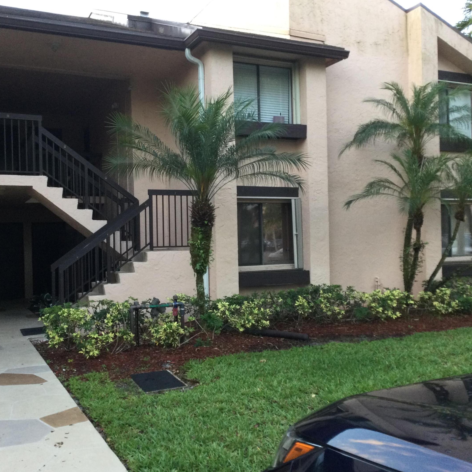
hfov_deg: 44.9
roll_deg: -0.4
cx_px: 224
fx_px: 571
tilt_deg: -0.6
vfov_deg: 44.9
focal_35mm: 37
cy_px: 238
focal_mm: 3.3
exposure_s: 1/30
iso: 64
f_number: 2.4
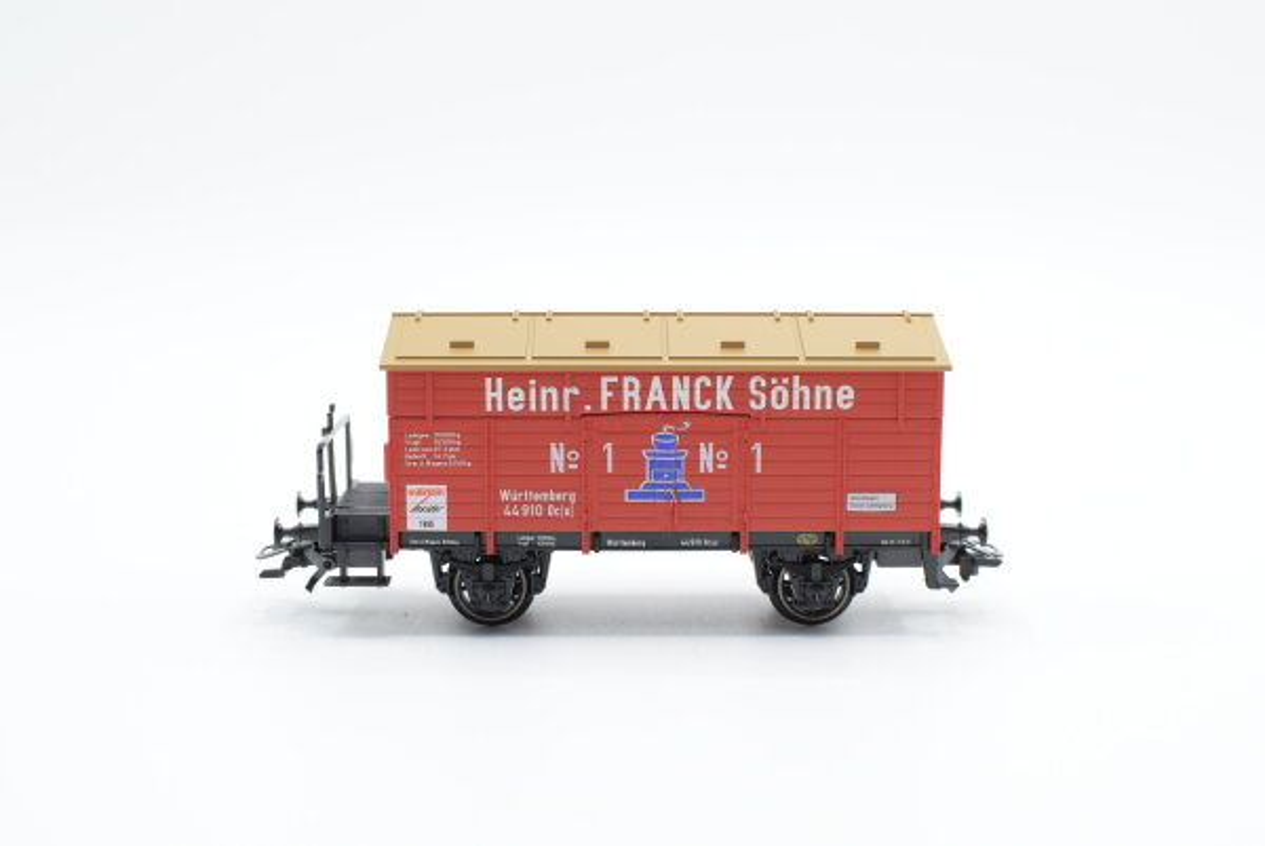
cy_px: 423
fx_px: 1846
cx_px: 632
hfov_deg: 37.8
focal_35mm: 52
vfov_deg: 25.8
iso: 320
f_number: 8
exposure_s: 1/125
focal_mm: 35
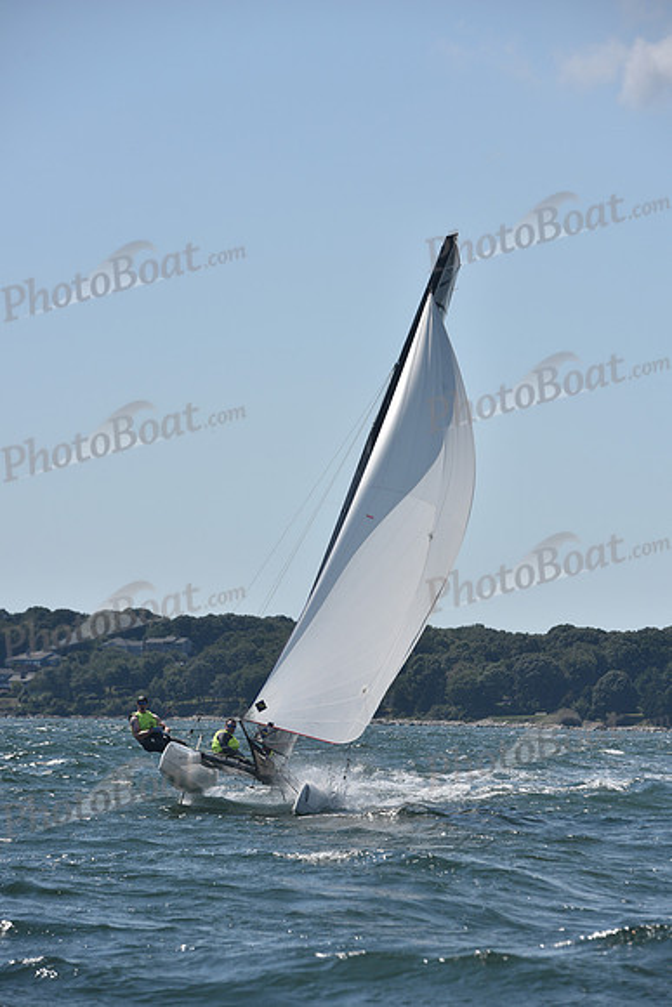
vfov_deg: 15.2
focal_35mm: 135
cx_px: 336
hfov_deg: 10.2
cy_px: 504
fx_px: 3777
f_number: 6.3
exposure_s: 1/1250
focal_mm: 135
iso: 250
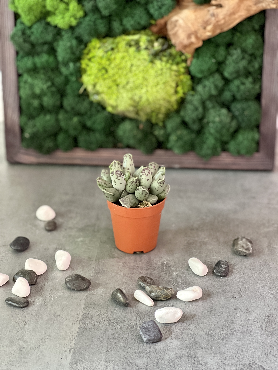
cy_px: 185
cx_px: 139
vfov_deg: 25.3
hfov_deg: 19.1
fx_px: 825
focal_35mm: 77
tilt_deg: -23.8
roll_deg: -0.3
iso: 400
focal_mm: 9
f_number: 2.8
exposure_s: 1/26
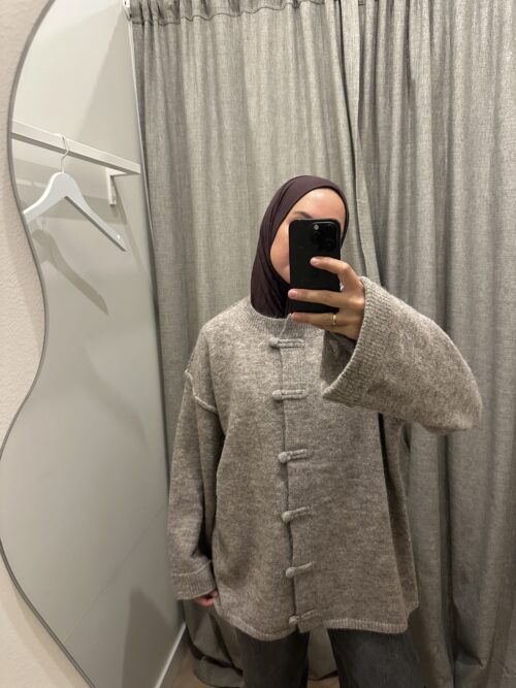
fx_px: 477
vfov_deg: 71.6
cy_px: 344
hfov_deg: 56.8
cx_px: 258
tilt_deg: -10.8
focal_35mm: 24
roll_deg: +1.3
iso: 500
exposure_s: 1/60
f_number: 1.78
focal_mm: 6.86
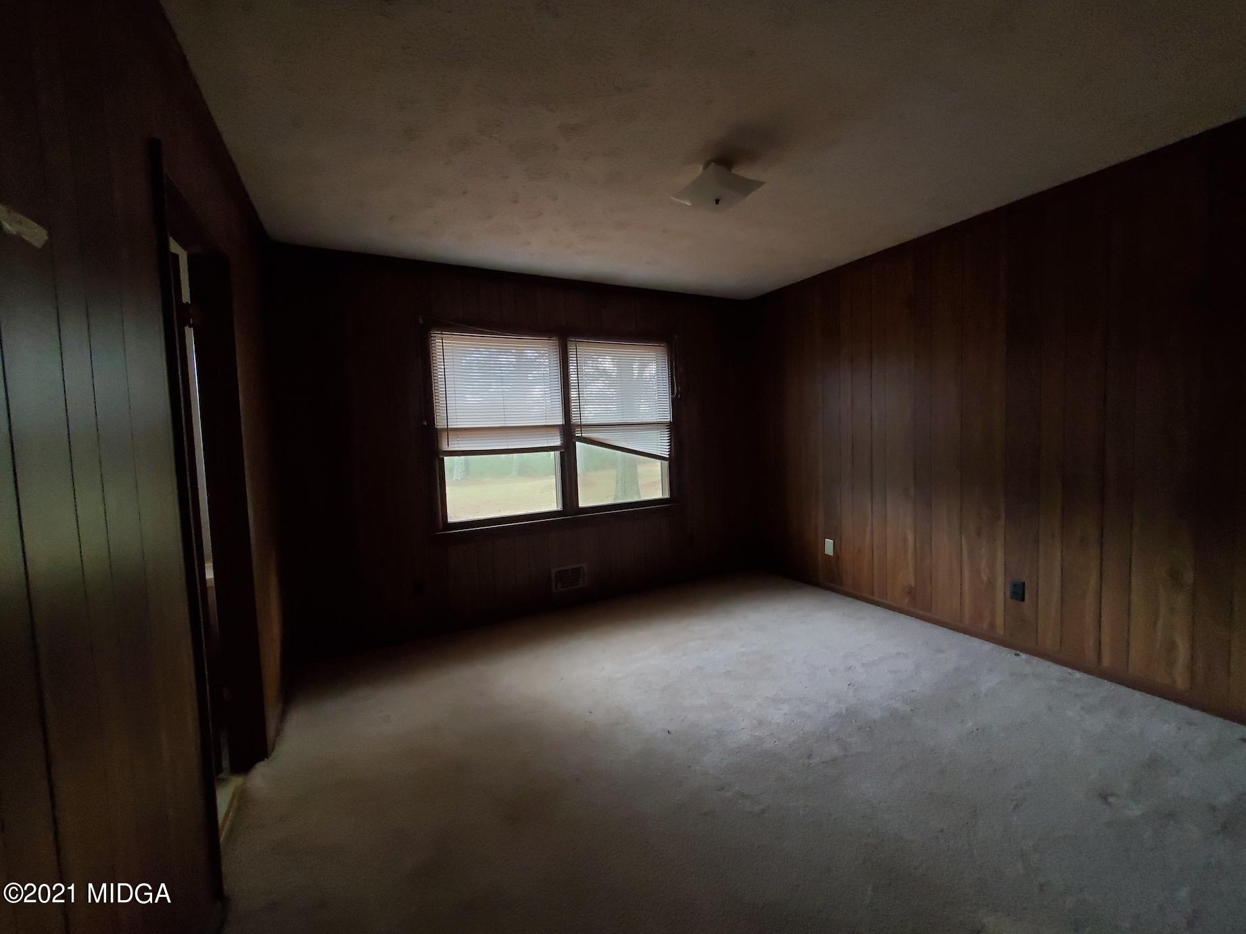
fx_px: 468
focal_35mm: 13
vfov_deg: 89.9
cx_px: 623
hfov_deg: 106.2
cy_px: 467
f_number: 2.2
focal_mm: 1.8
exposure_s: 1/29
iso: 500
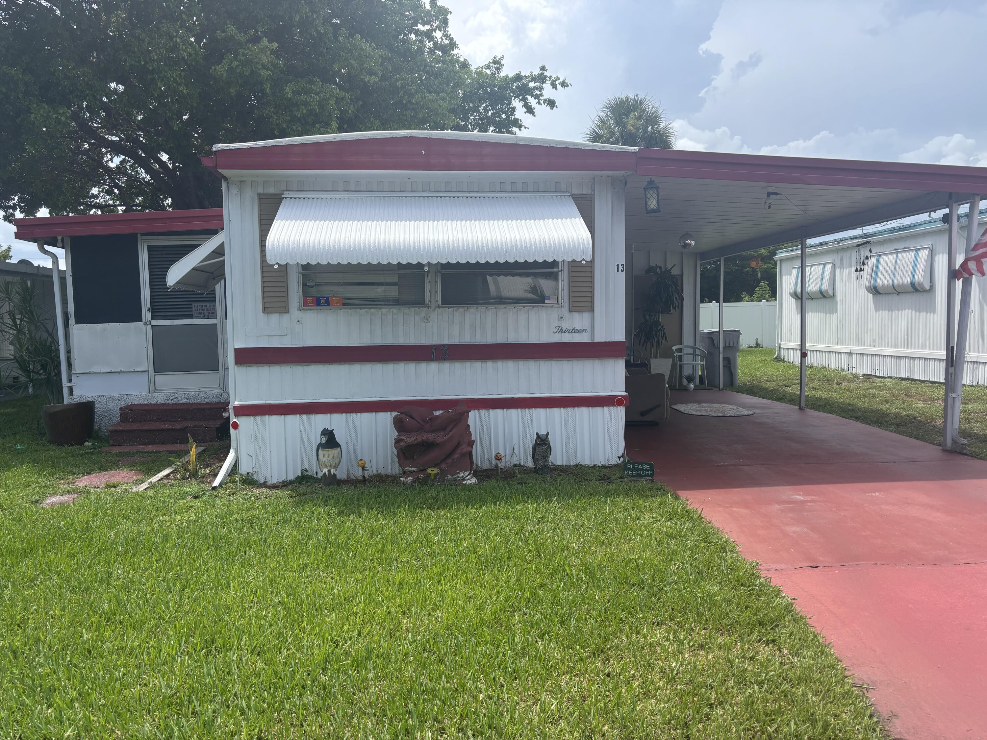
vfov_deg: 53.1
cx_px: 494
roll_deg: +0.6
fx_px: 741
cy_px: 370
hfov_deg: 67.3
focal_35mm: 26
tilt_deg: -4.0
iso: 50
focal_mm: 5.96
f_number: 1.6
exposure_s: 1/2710
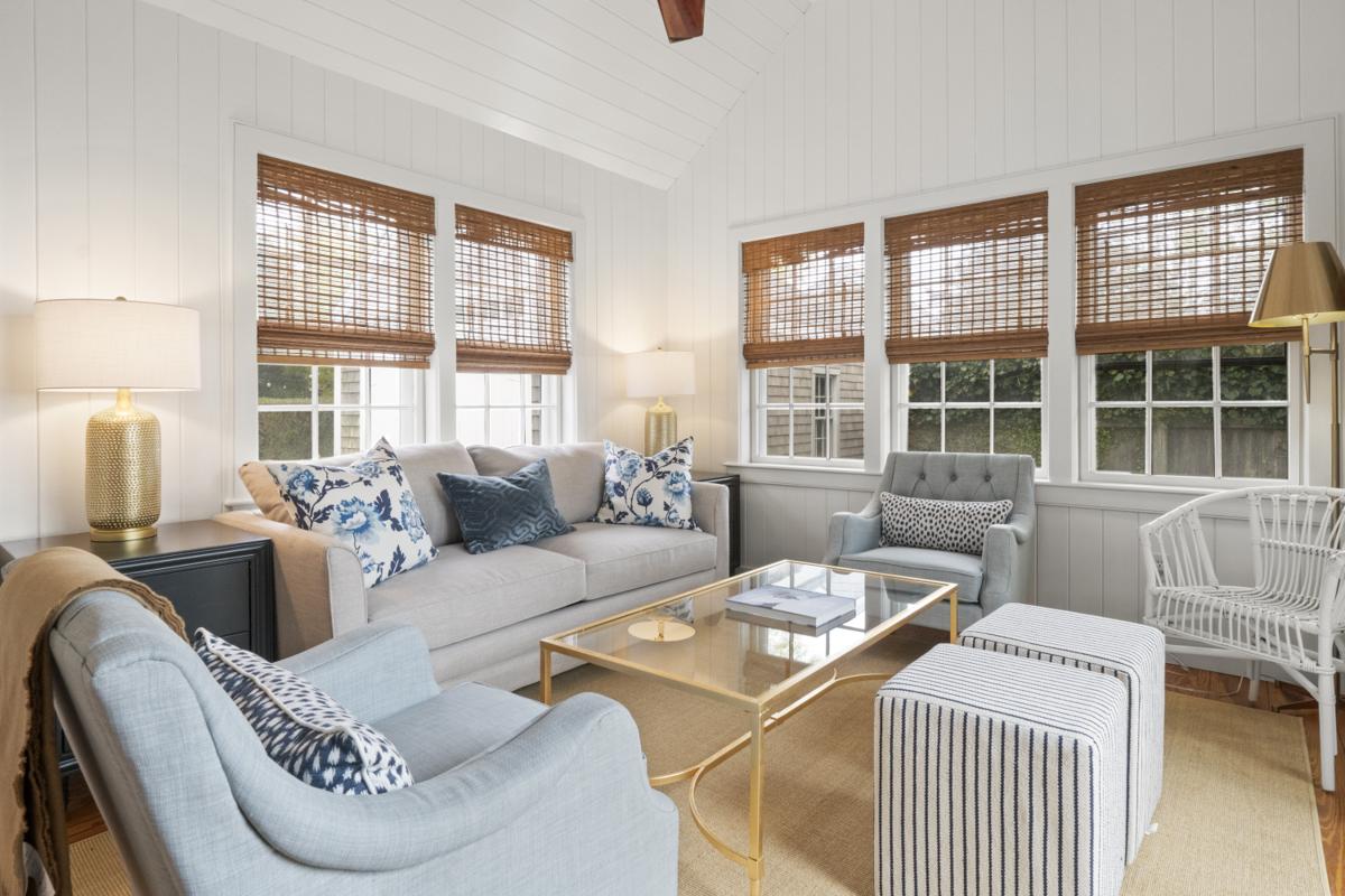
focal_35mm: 18
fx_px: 672
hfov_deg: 90.0
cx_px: 672
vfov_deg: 67.4
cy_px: 448
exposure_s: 1/13
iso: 1000
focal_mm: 12
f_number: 11
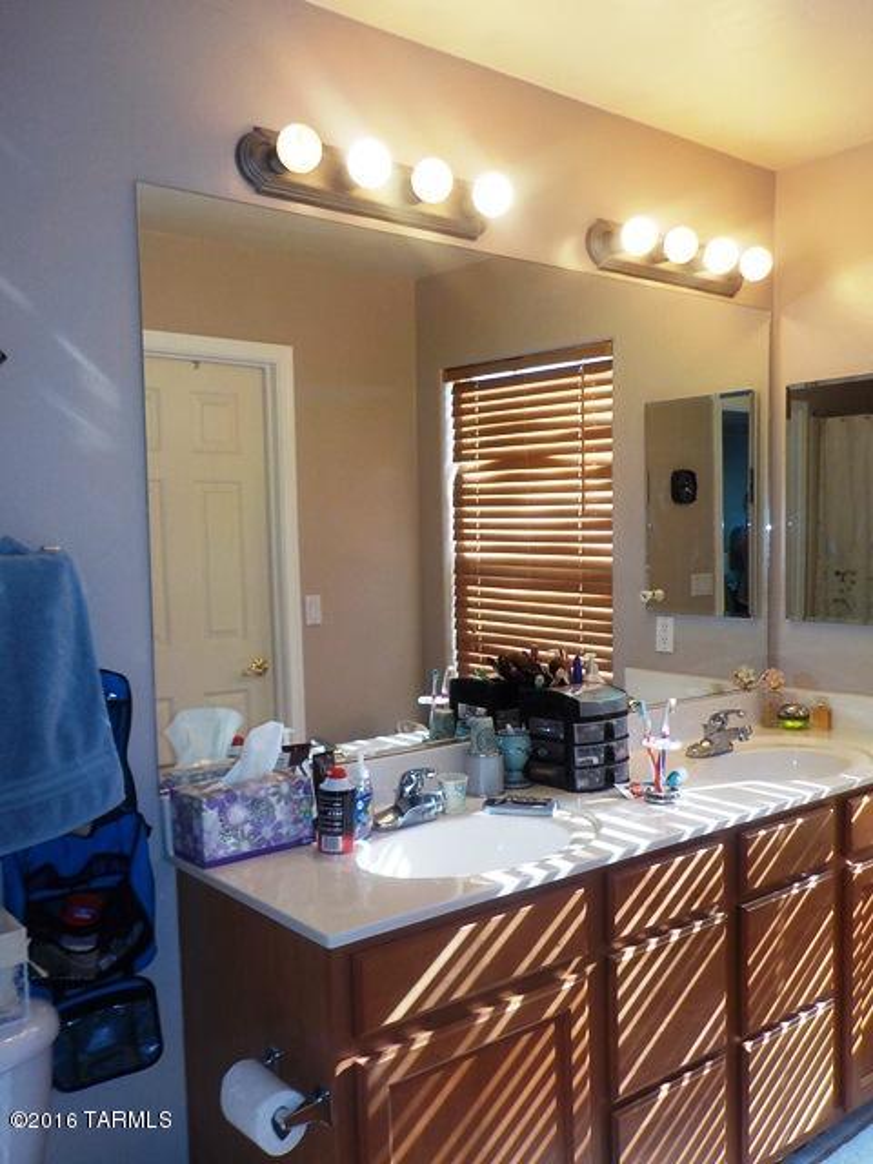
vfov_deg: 60.0
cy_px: 582
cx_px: 436
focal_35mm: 30
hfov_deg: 46.8
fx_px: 1009
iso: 125
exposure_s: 1/80
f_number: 3.3
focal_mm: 4.1
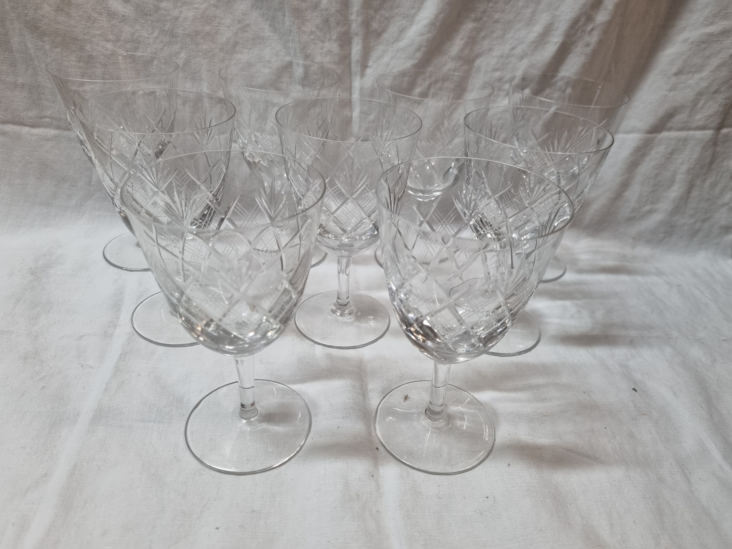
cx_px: 366
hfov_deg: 67.3
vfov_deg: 53.1
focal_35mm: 26
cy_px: 274
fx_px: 550
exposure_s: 1/100
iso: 320
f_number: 1.8
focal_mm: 5.4
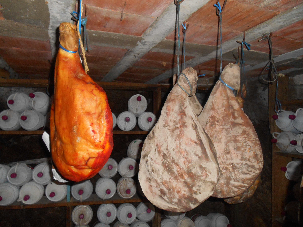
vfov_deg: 53.1
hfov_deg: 67.3
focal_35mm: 26
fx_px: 228
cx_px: 152
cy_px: 114
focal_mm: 4.7
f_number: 3.4
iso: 200
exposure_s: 1/25
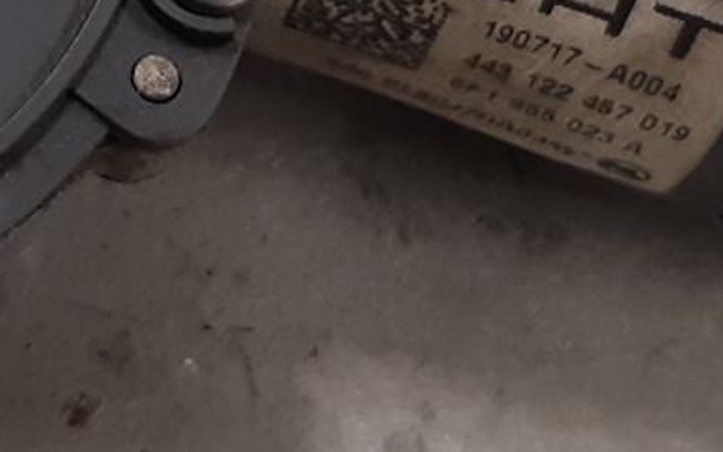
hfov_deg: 14.0
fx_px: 2877
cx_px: -54
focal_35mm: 146
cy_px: -278
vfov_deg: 8.7
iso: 160
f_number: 1.7
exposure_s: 1/50
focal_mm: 3.93
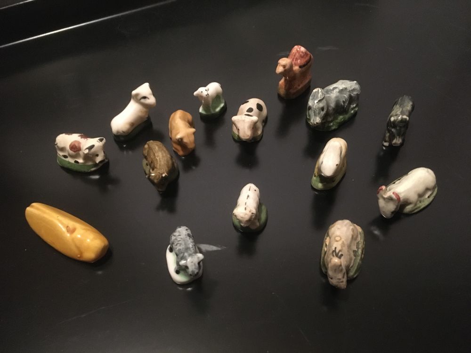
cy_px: 176
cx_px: 236
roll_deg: +6.1
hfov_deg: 61.7
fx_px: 395
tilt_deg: -44.0
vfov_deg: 48.2
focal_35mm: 29
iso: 320
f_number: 2.2
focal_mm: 4.15
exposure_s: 1/17
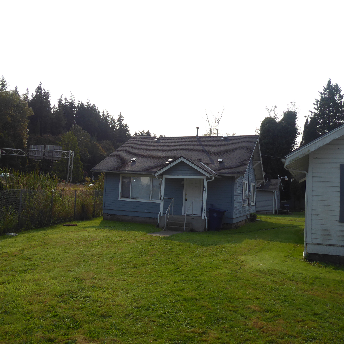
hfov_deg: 55.6
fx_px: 326
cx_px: 181
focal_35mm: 29
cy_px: 172
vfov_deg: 55.6
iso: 80
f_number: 3.3
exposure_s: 1/1000
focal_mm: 4.3
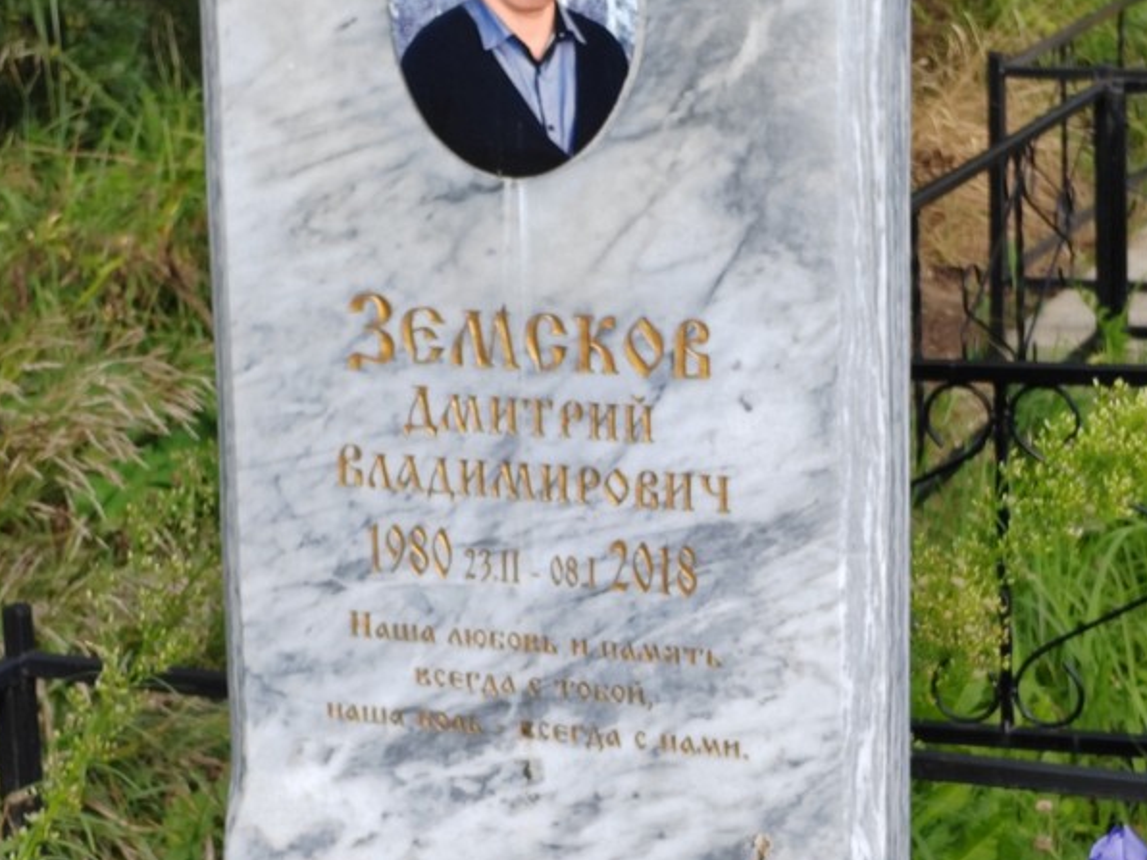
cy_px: 479
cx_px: 650
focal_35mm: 110
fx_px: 3645
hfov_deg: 17.9
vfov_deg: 13.5
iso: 100
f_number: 1.9
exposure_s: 1/540
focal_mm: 5.52
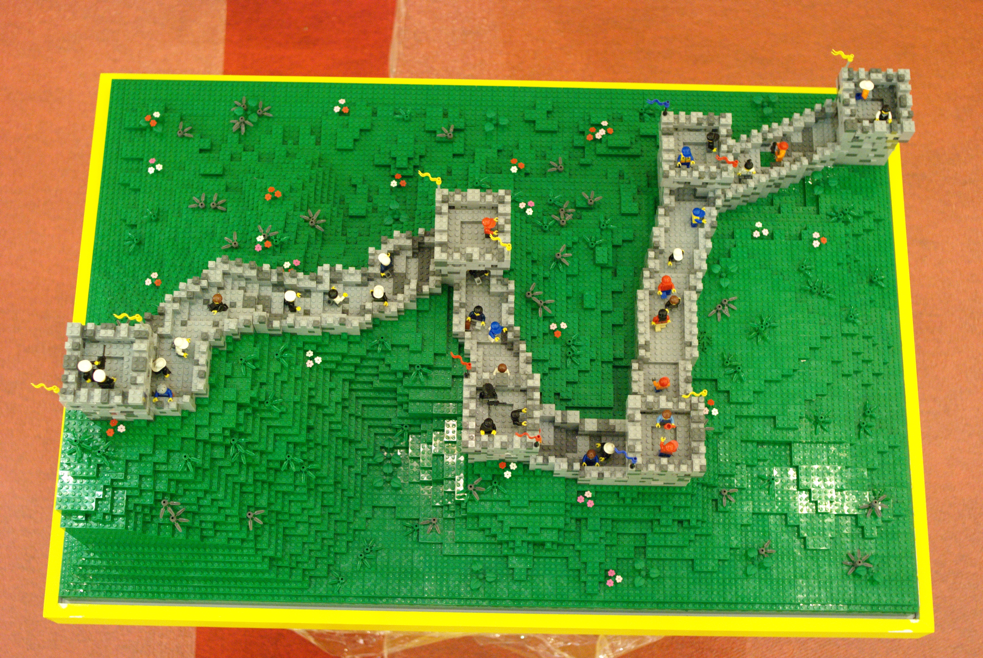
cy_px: 329
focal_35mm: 52
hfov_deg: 37.8
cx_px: 492
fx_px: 1435
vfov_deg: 25.8
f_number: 3.2
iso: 1600
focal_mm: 35
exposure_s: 1/40
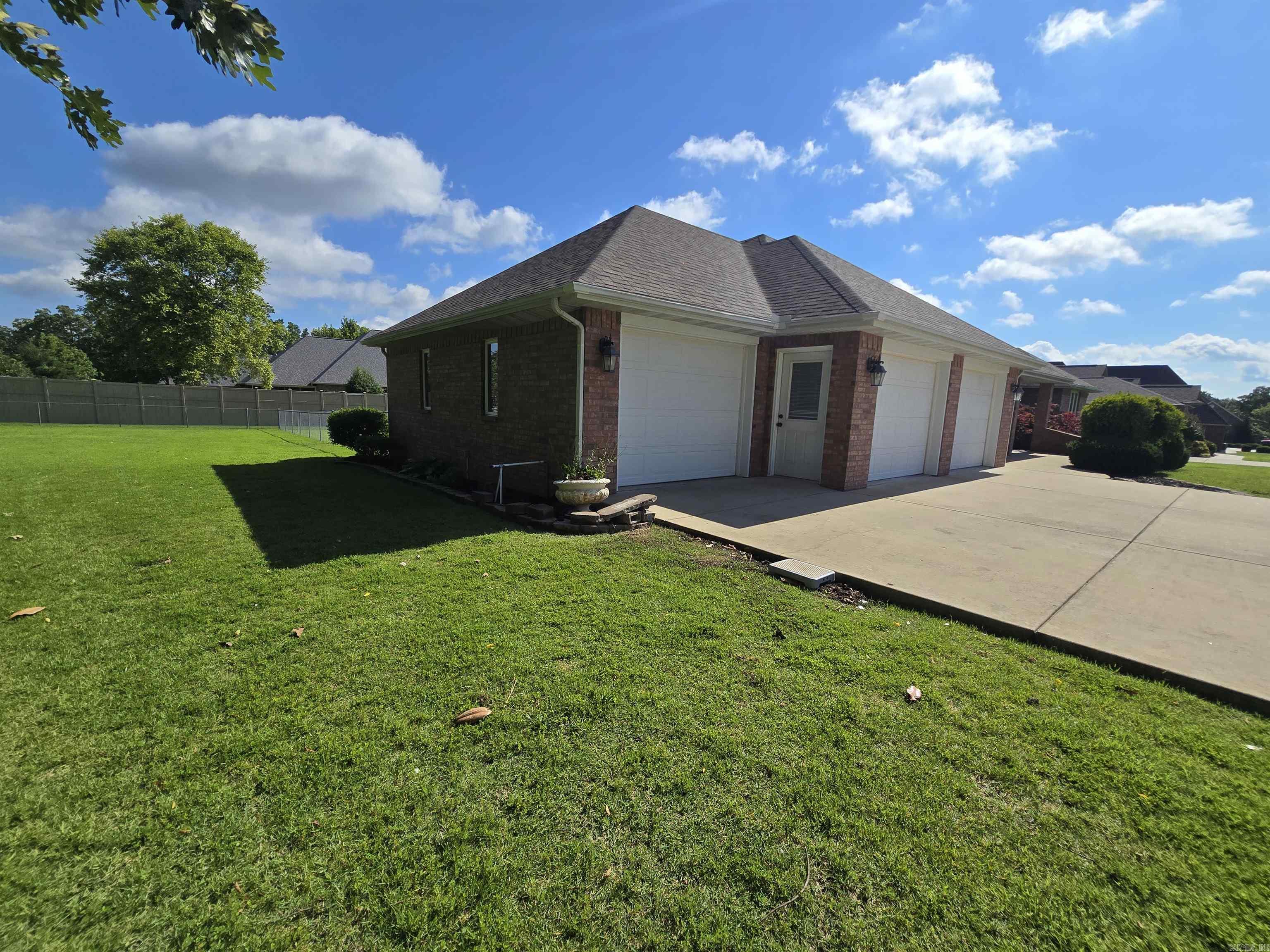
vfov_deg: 89.9
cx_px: 635
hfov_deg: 106.2
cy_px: 476
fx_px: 477
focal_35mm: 13
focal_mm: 2.2
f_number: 2.2
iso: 50
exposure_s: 1/3945
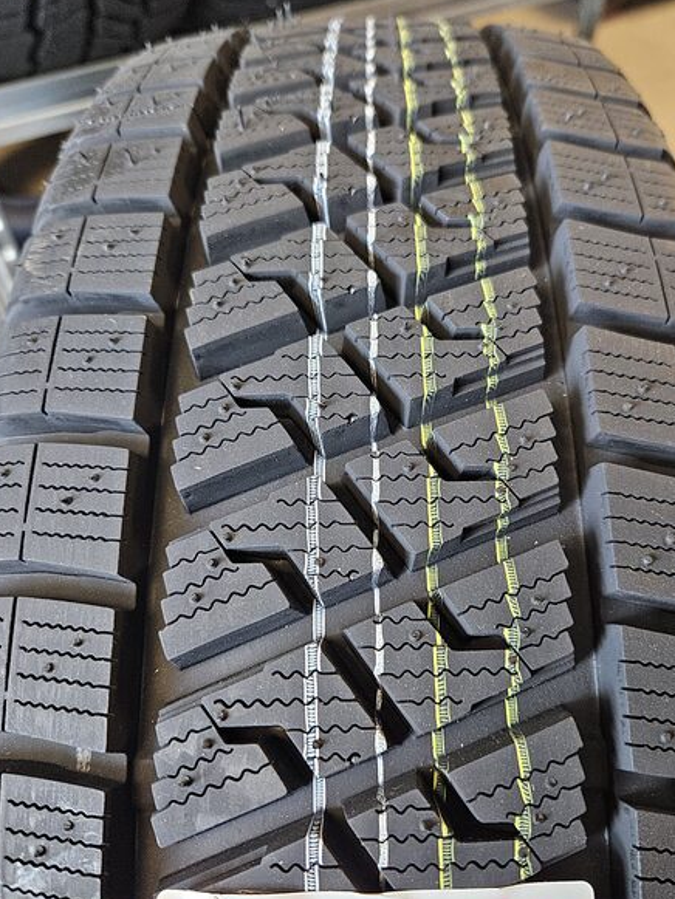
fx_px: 754
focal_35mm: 29
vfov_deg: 61.6
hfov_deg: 48.1
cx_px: 382
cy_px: 473
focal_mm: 5.4
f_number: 1.8
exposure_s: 1/100
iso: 640
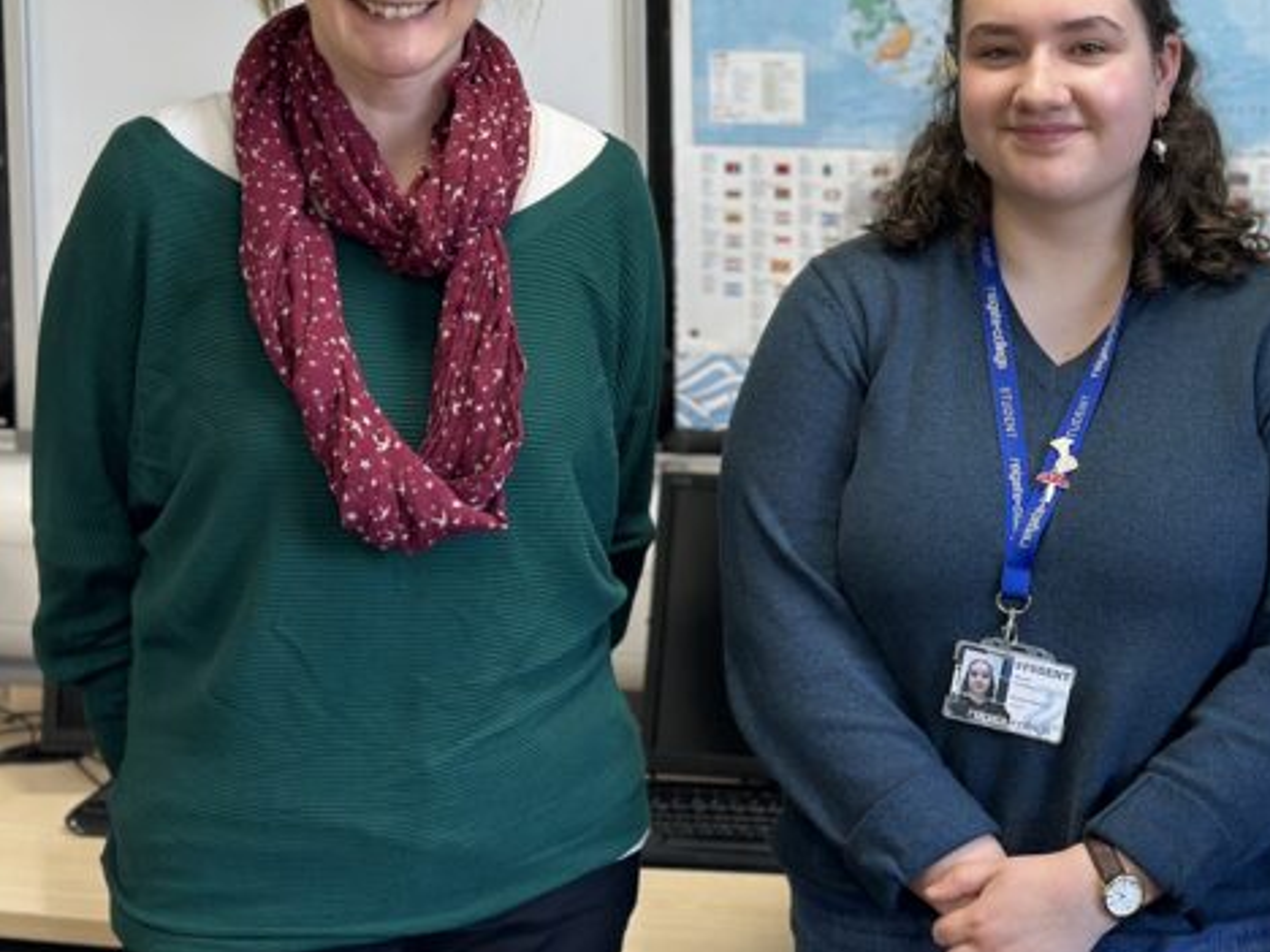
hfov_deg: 23.4
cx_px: 1083
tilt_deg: -6.2
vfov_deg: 17.9
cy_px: 290
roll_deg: -0.5
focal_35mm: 82
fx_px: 3008
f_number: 1.78
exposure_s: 1/100
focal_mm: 6.86
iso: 125
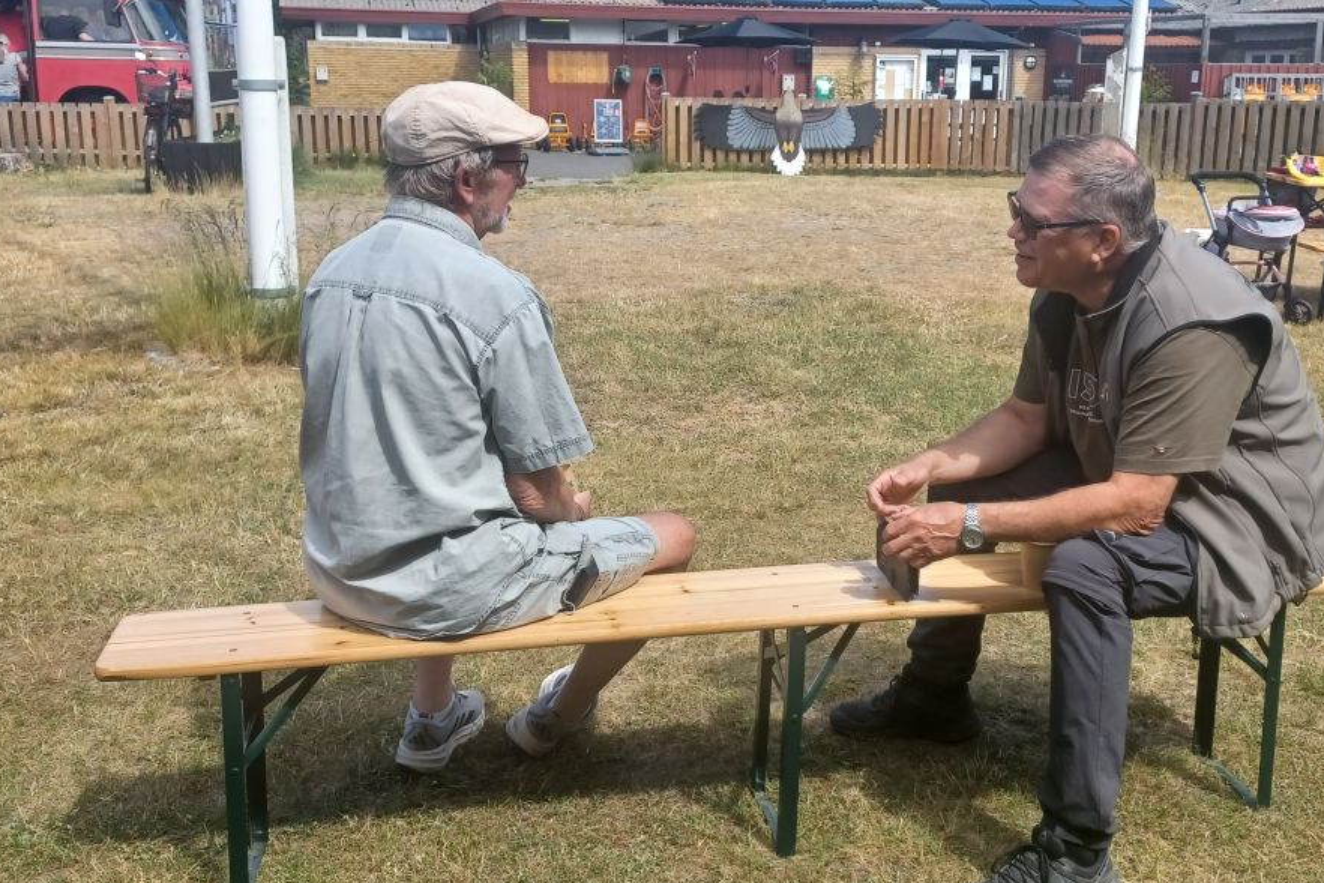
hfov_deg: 49.5
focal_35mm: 39
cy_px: 420
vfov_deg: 34.2
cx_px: 738
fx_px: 1434
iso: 32
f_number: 1.8
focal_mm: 4.6
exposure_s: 1/315
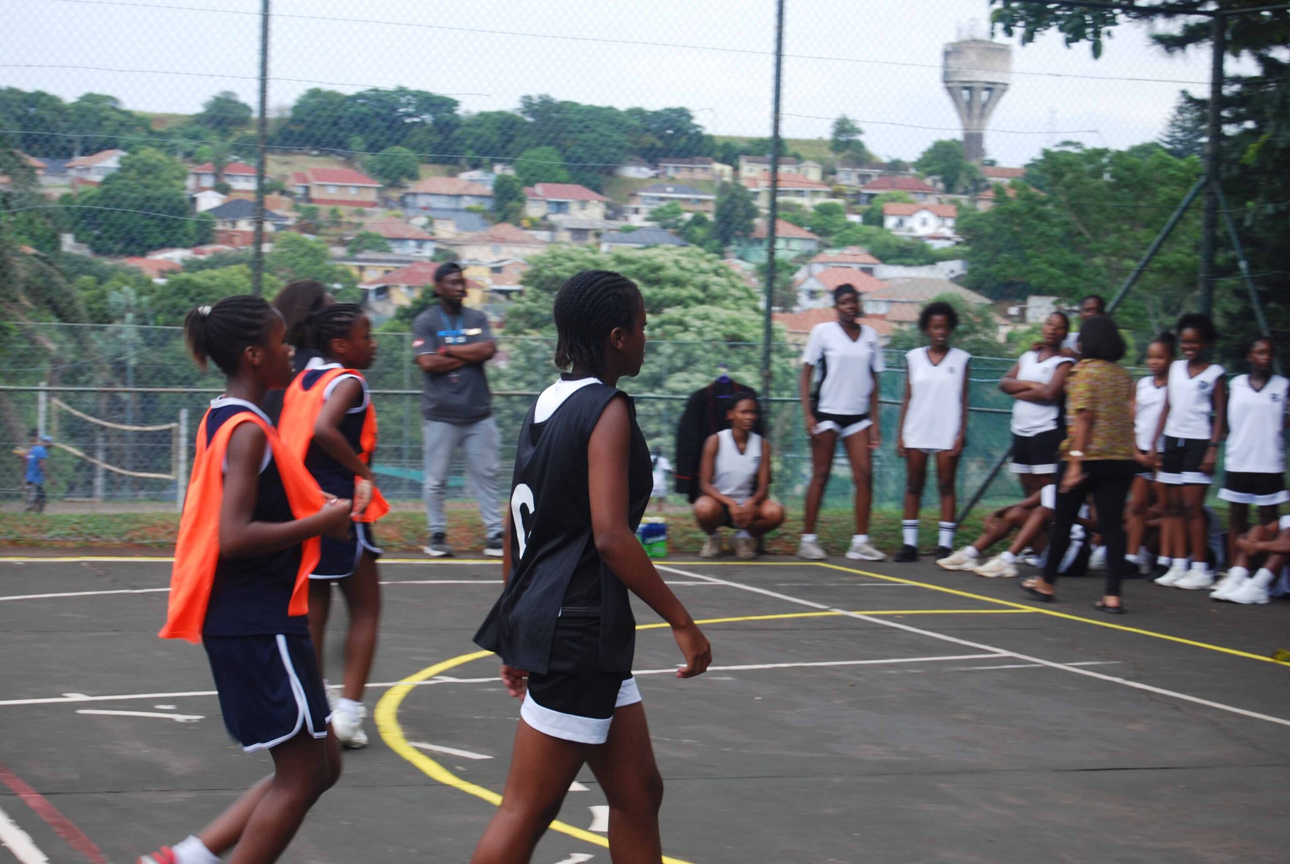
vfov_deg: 16.6
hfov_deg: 24.6
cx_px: 645
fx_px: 2960
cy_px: 432
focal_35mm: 82
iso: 200
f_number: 5.6
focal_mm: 55
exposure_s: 1/100
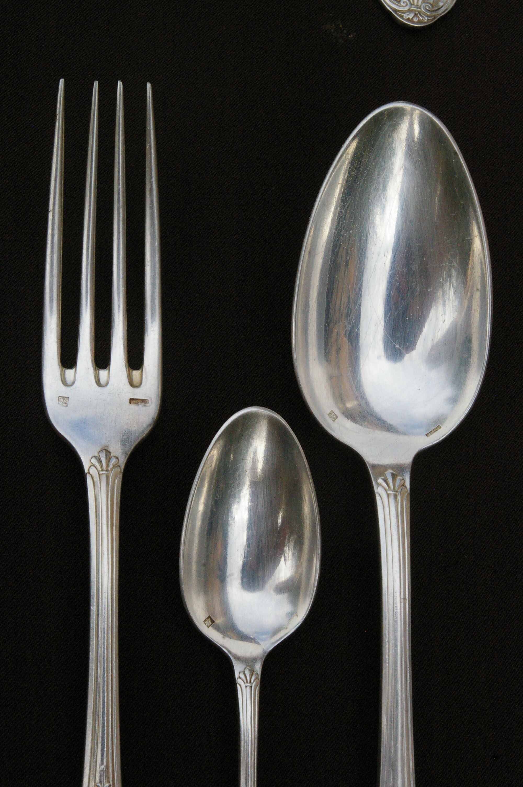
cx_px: 262
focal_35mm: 39
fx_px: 851
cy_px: 394
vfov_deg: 49.6
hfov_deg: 34.1
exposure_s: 1/500
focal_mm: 26
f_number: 13
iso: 1600
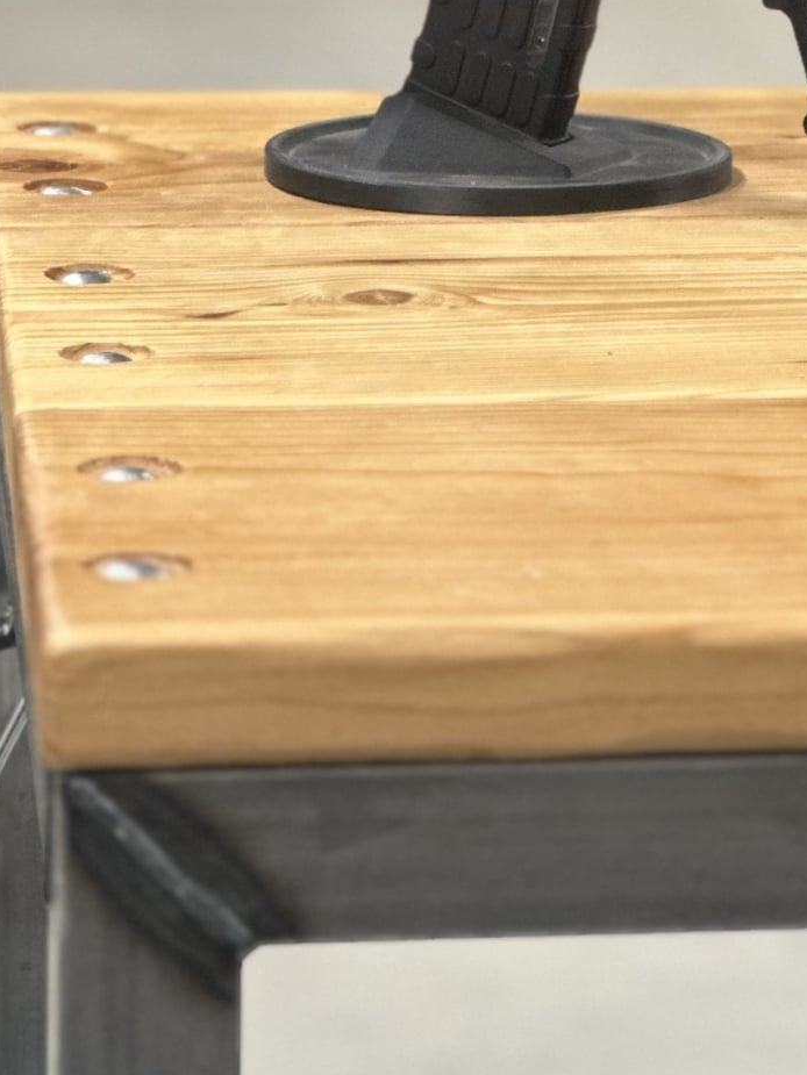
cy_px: -19
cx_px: 695
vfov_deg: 9.4
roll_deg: -2.2
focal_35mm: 208
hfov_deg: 7.1
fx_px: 6464
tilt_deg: -9.0
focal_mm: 9
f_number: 2.8
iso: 250
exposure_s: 1/40
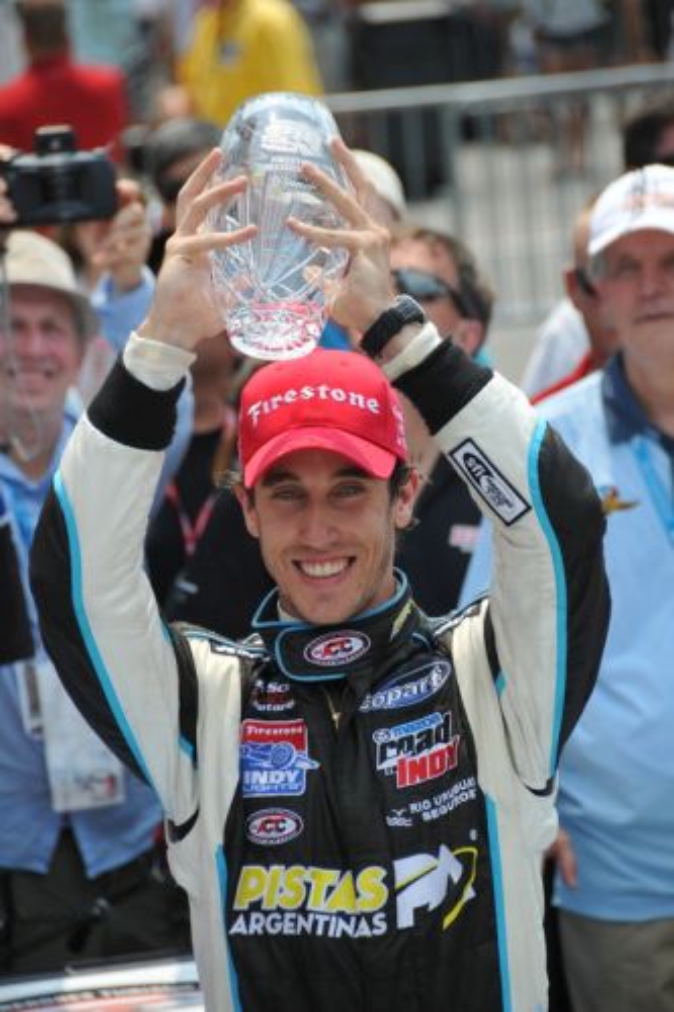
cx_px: 337
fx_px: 8430
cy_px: 506
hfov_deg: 4.6
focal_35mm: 300
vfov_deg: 6.9
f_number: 5.6
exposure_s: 1/1250
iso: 400
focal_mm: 200
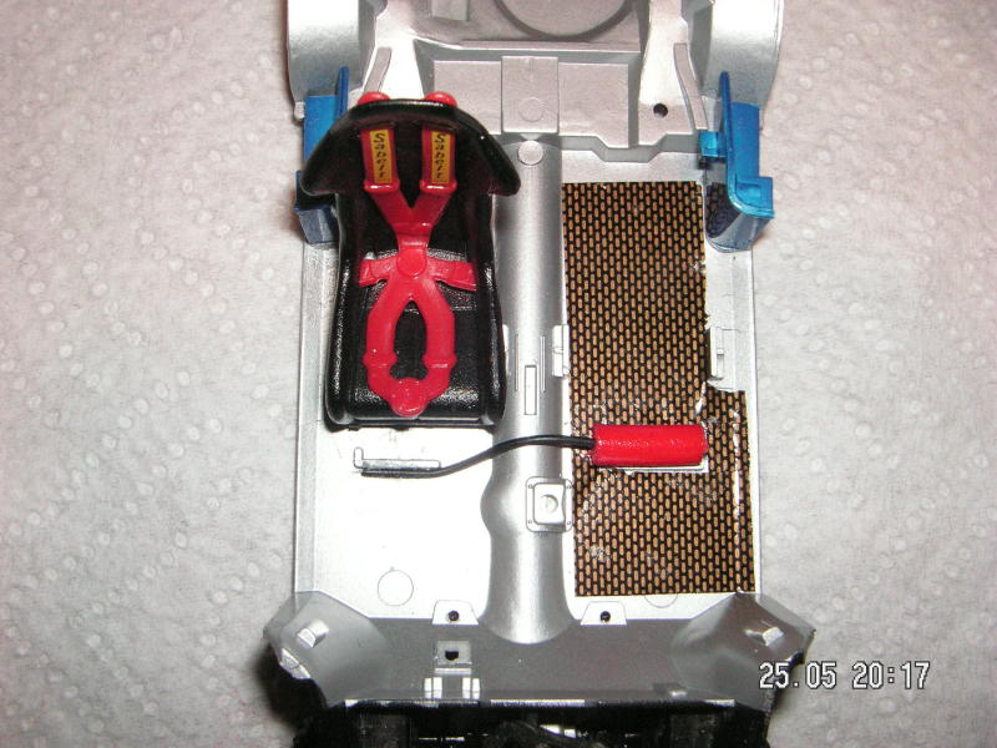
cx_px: 498
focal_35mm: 38
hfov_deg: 49.0
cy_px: 374
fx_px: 1094
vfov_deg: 37.7
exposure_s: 1/45
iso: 160
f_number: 6.6
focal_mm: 6.3
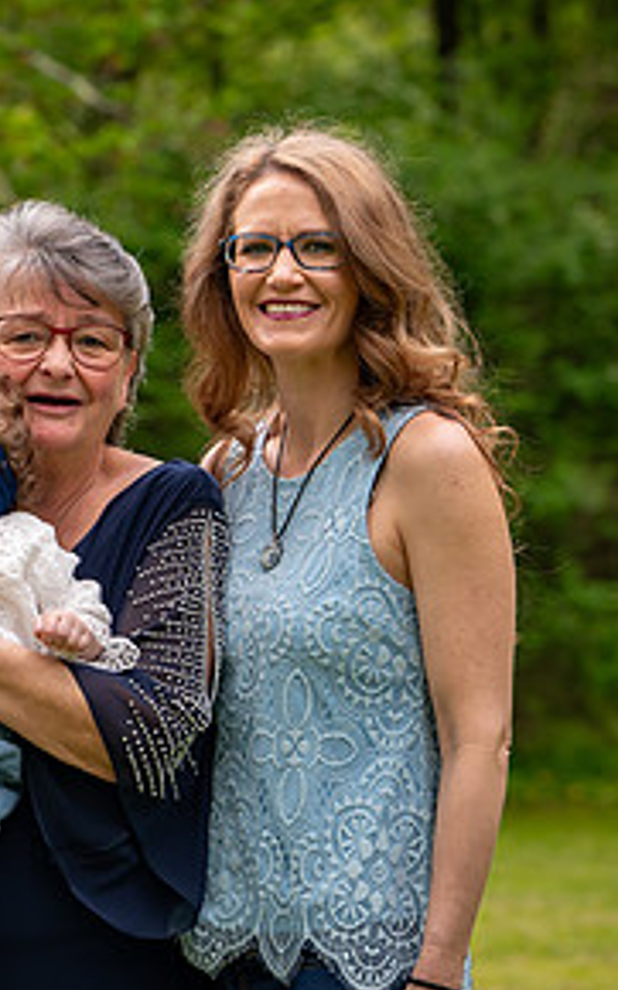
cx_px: -128
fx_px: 7040
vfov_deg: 8.0
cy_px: 367
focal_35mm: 261
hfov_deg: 5.0
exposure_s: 1/800
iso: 400
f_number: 5
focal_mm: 110
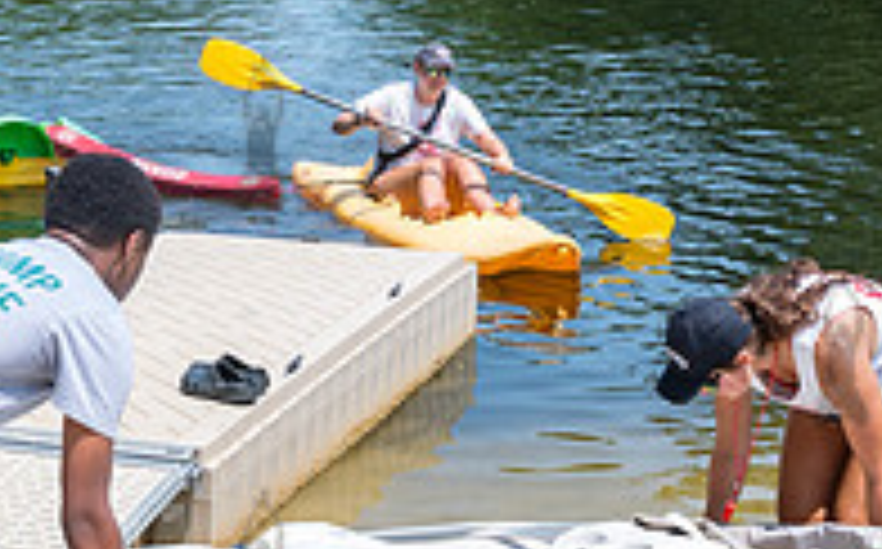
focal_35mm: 106
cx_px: 256
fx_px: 2545
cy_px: 130
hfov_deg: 19.6
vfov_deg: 12.3
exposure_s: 1/500
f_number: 4.5
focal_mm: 35
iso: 100
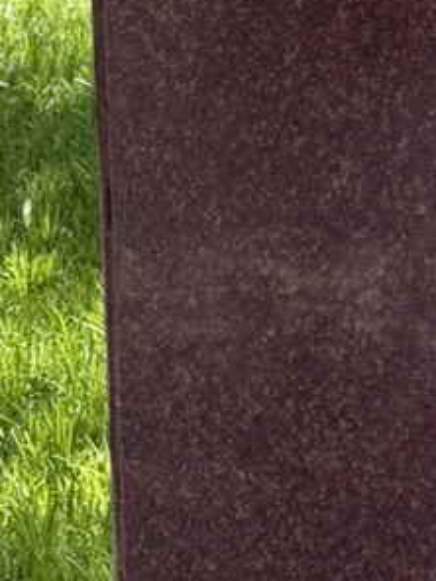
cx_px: 515
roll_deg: +2.3
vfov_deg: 11.7
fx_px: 2721
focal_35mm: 162
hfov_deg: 9.1
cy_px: -265
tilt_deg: -1.0
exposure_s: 1/1464
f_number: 1.78
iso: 100
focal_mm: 6.76
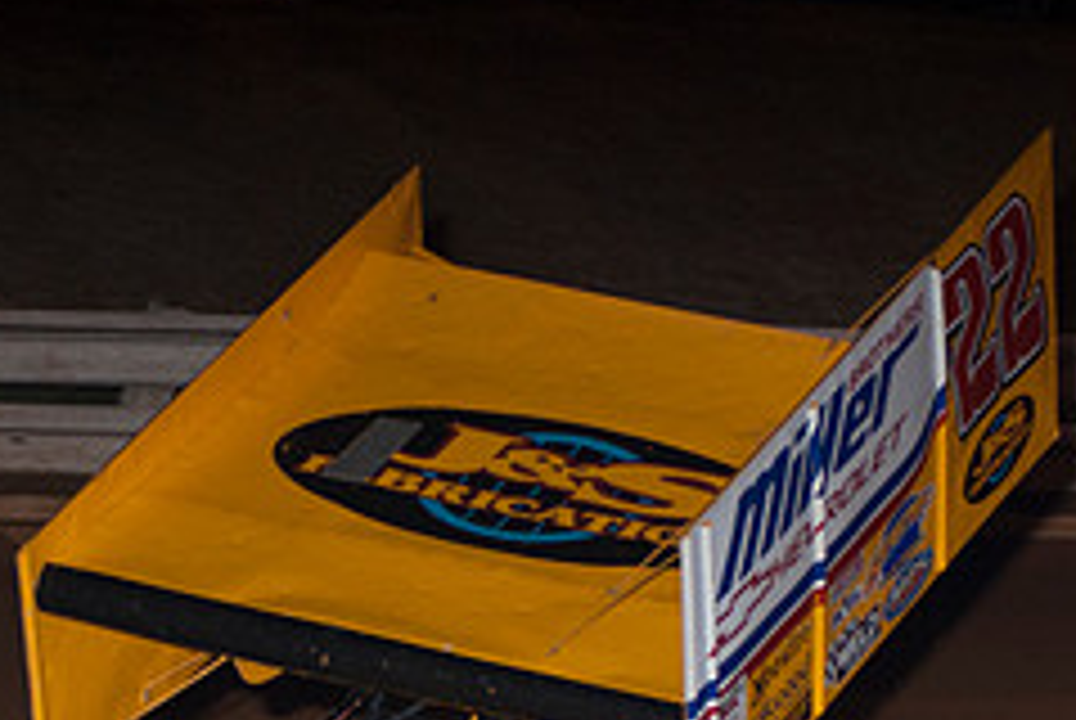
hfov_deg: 7.1
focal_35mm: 291
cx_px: 230
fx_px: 8708
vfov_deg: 4.7
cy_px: 770
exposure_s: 1/400
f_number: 4
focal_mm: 80
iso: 200
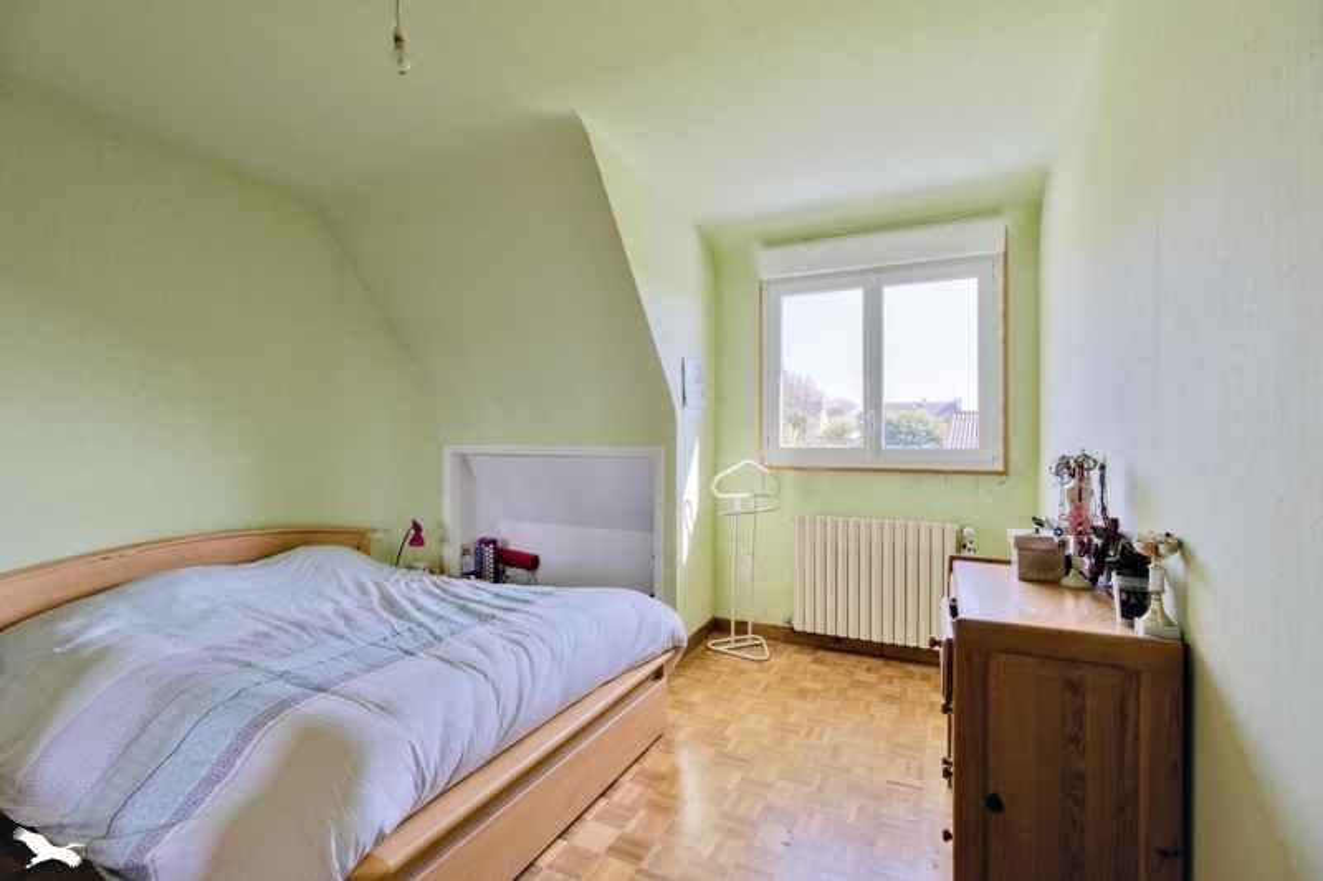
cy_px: 440
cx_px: 662
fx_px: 588
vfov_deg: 73.7
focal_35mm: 16
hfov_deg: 96.7
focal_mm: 16
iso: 800
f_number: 8
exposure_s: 1/400
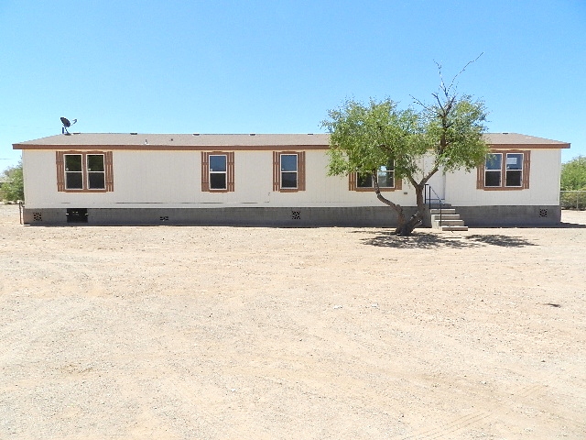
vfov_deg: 58.9
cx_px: 293
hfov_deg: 73.9
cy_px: 220
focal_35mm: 23
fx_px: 389
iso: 160
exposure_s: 1/800
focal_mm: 4
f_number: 4.5
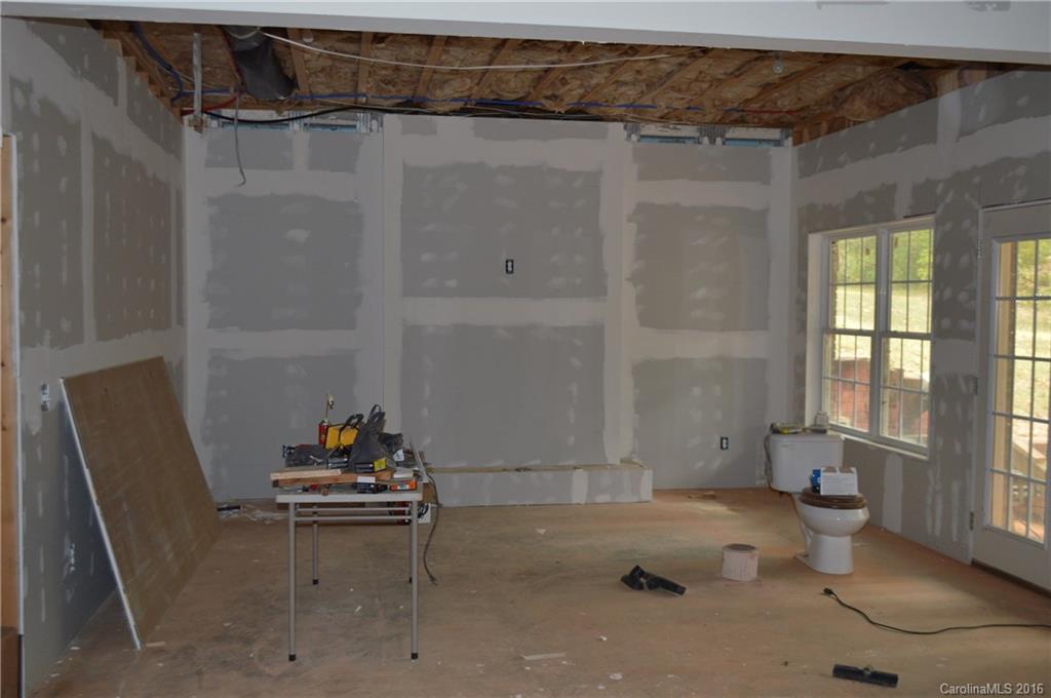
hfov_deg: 53.2
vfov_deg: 36.8
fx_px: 1050
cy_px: 349
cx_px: 526
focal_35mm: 36
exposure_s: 1/60
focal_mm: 24
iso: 400
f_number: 4
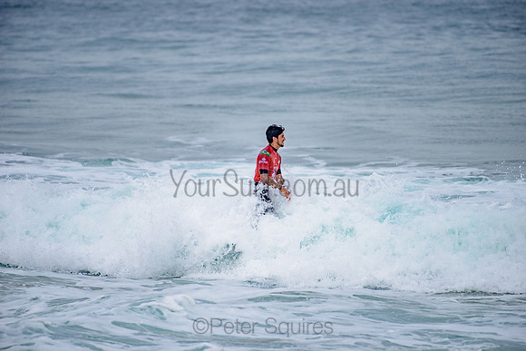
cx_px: 263
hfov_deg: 4.1
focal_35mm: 500
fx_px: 7307
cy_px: 176
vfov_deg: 2.8
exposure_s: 1/2000
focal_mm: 500
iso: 220
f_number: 5.6
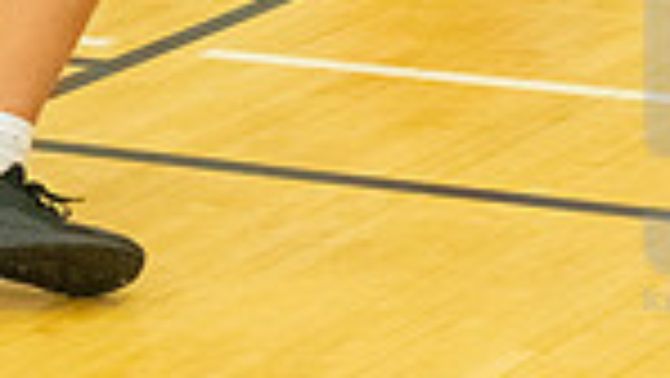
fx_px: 5066
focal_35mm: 285
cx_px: 144
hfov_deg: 7.6
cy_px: -475
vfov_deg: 4.2
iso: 6400
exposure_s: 1/800
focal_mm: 70
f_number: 4.5
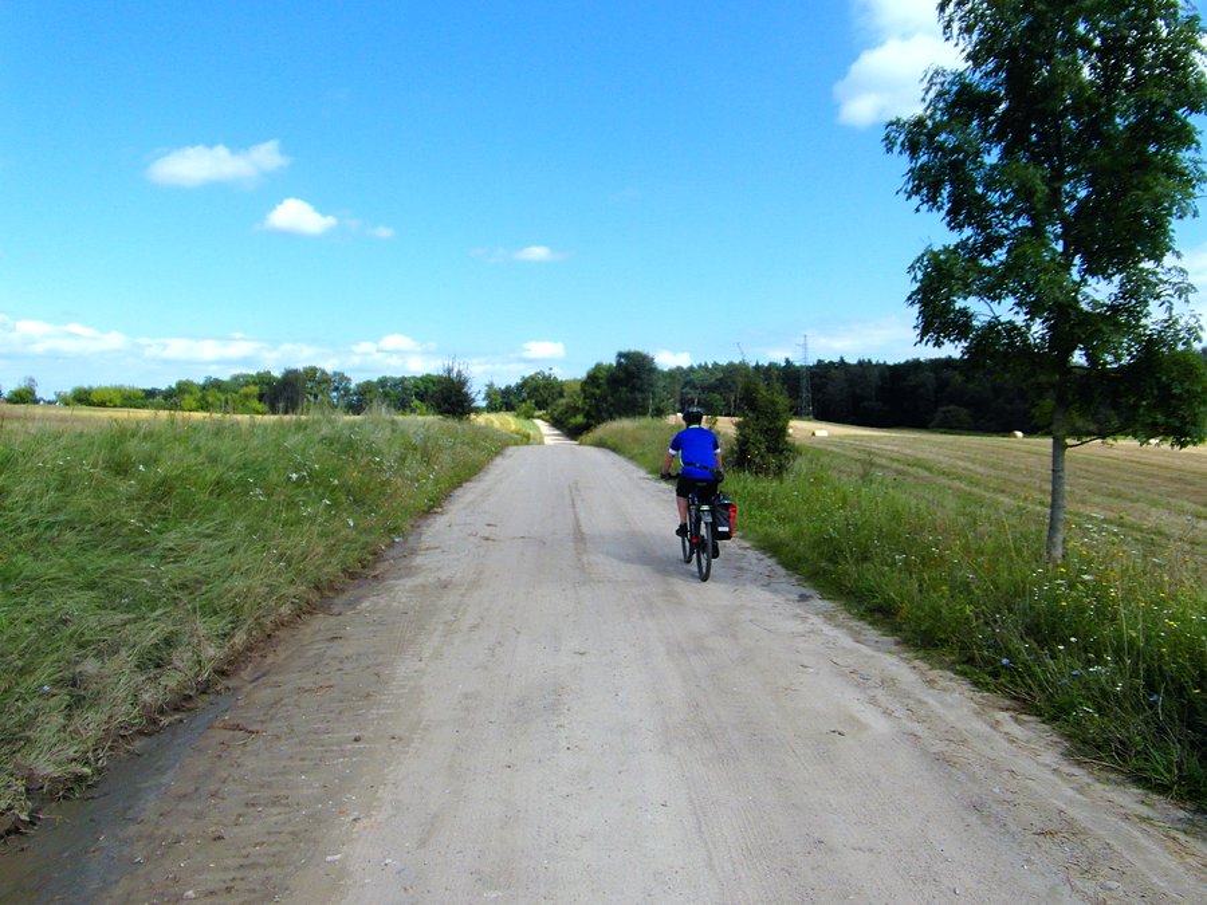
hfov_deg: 71.6
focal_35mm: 24
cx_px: 604
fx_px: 837
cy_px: 452
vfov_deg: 56.8
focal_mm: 4
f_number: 3.6
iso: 100
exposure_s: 1/1000
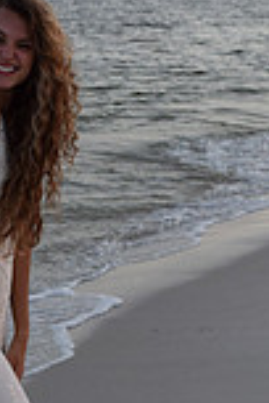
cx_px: 36
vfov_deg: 16.4
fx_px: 1401
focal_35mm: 125
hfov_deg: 10.9
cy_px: 250
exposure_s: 1/125
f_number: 5.6
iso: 400
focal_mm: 22
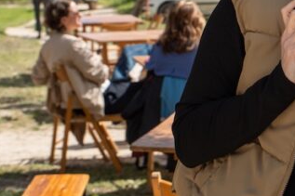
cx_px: 440
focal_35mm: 139
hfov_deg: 13.9
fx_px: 1138
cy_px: 47
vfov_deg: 9.8
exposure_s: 1/320
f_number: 6.3
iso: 100
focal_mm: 43
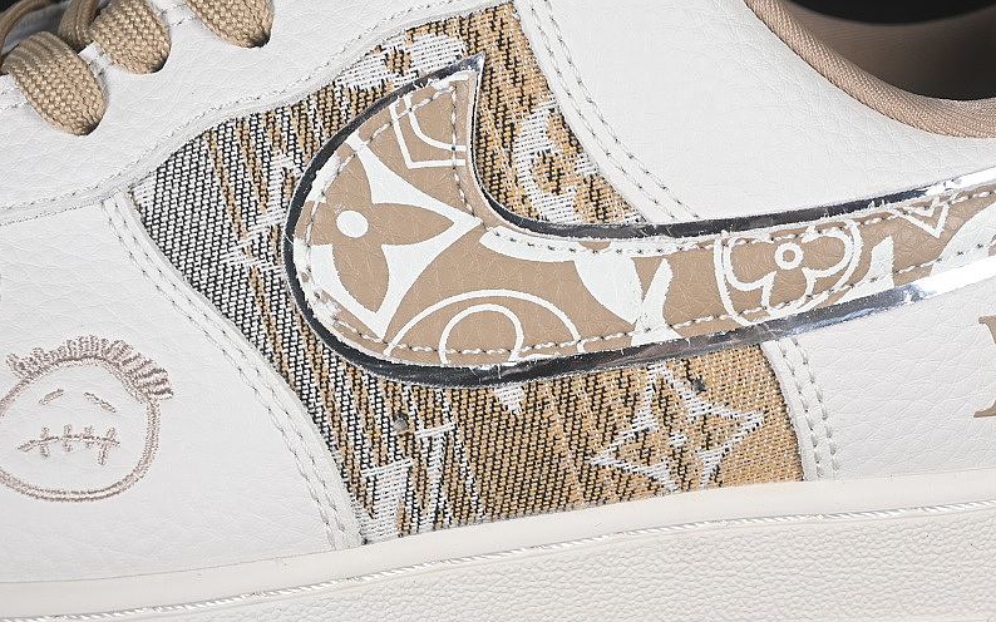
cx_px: 578
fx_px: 2823
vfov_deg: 12.6
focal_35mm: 104
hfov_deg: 20.0
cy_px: 332
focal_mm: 50
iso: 160
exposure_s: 1/80
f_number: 7.1
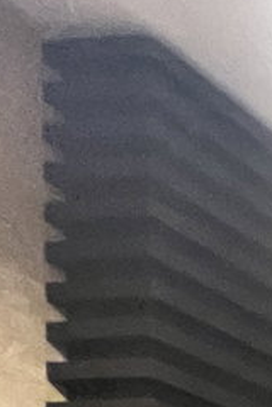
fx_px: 793
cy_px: 738
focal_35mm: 70
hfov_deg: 8.9
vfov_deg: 20.3
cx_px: 1011
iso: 640
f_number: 1.8
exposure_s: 1/34
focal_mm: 1.57
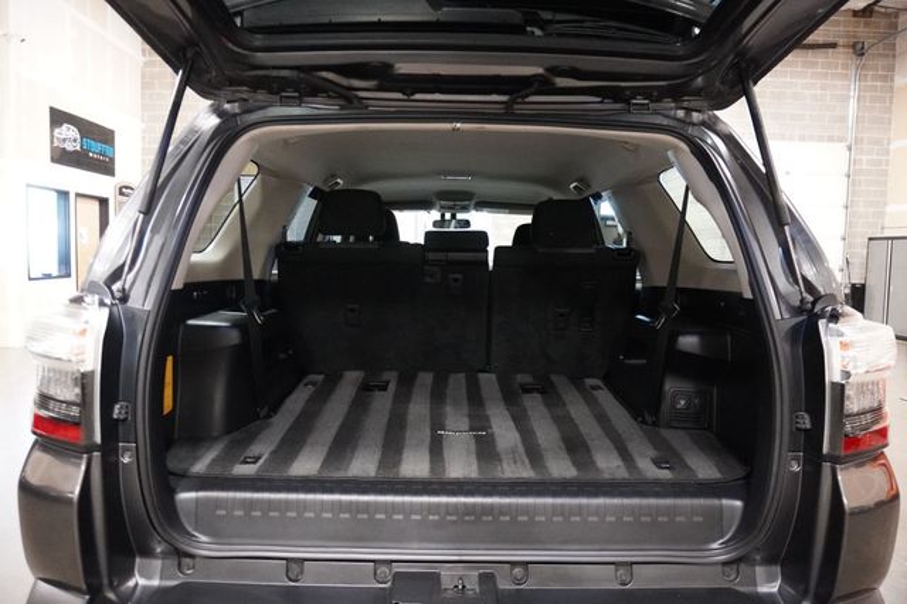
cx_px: 454
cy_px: 302
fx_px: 604
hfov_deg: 73.8
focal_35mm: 24
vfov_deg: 53.1
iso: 6400
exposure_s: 1/50
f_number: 3.5
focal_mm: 16
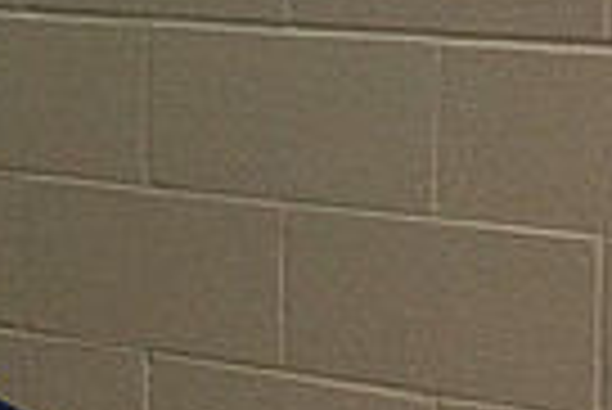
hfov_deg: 9.4
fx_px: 3472
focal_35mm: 204
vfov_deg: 6.8
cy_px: 191
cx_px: -594
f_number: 5
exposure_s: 1/400
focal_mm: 48
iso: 6400
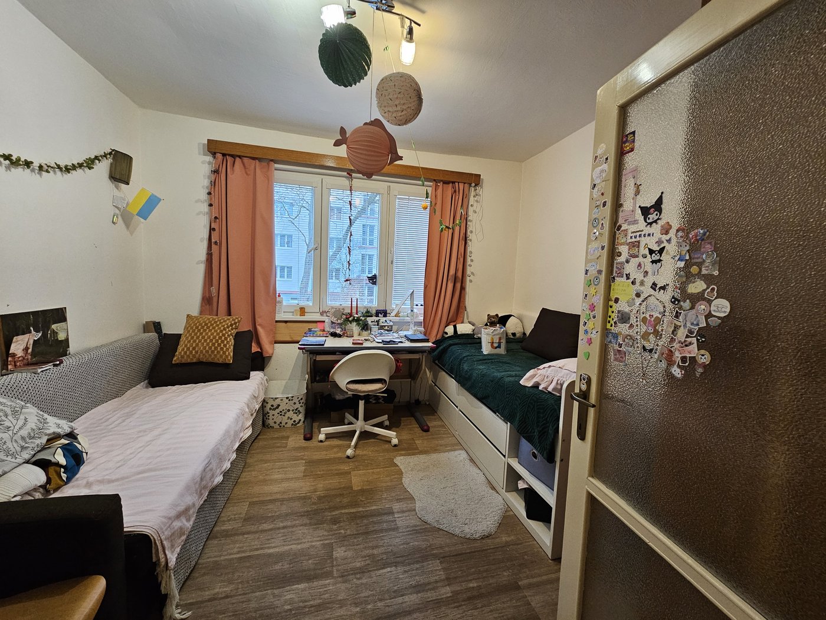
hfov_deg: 106.2
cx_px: 413
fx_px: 310
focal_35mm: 13
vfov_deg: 89.9
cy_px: 310
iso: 400
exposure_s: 1/33.3
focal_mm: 2.2
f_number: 2.2
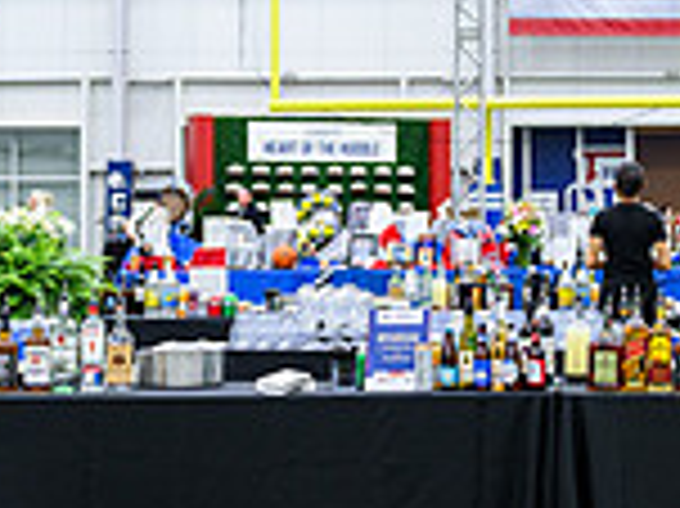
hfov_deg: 13.5
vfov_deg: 10.2
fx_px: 2846
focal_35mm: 145
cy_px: 37
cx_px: 562
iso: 1250
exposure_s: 1/200
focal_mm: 37
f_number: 2.8
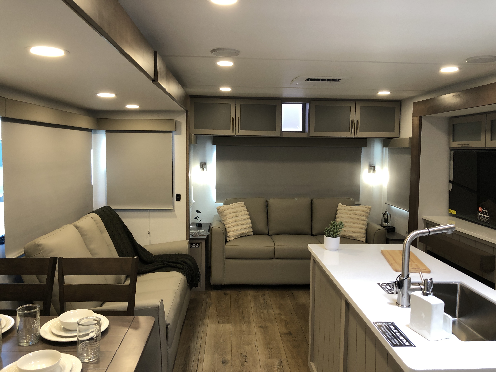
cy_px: 186
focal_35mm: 28
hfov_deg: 63.4
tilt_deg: -6.6
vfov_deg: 49.7
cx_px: 248
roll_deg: -0.2
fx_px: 401
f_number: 1.8
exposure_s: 1/21
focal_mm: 3.99
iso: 40
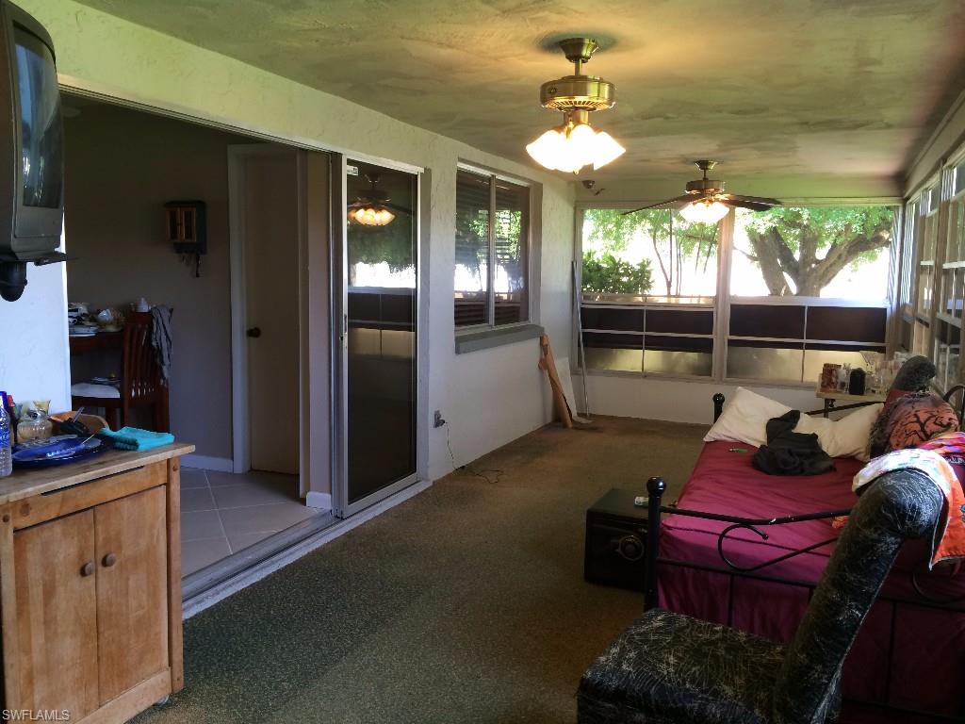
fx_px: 836
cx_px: 482
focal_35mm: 30
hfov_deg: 60.0
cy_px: 362
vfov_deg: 46.8
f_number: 2.2
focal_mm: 4.12
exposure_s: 1/30
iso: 80
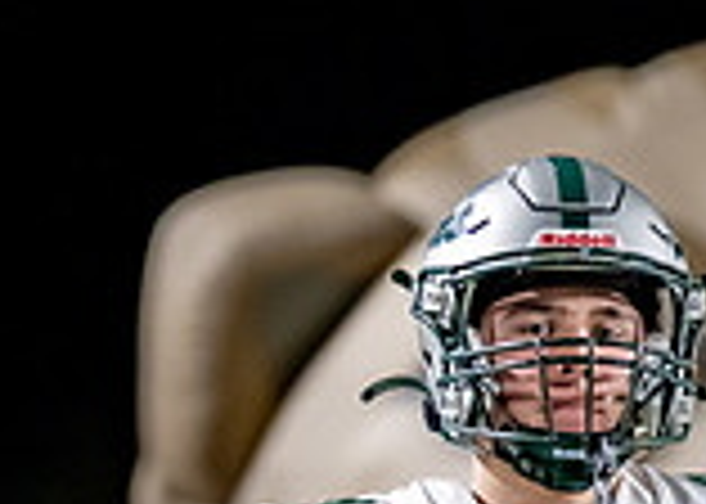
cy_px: 676
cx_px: 383
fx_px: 11304
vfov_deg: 2.5
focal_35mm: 564
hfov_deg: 3.6
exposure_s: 1/1250
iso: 4000
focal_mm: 111
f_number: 2.8
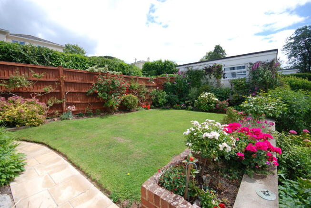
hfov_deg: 100.3
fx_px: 130
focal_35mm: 15
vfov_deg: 77.5
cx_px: 156
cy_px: 104
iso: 100
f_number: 7.1
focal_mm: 10
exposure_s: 1/200
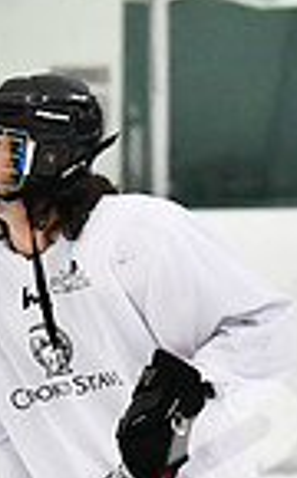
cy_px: 592
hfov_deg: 1.9
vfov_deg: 3.1
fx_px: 8772
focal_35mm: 674
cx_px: -13
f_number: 2.8
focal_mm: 110
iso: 6400
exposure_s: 1/2000
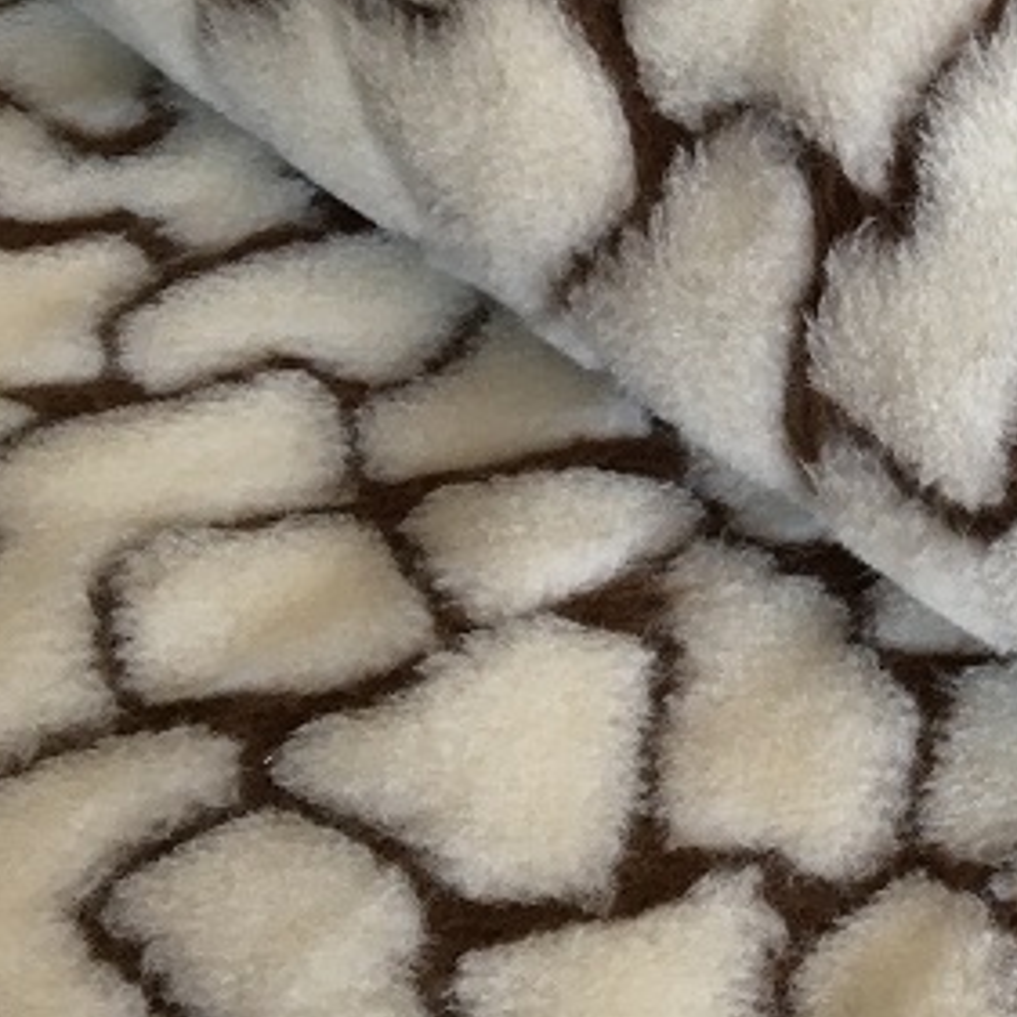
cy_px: 261
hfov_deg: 22.6
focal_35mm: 73
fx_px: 2426
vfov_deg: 23.4
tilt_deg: -52.7
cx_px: 1068
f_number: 2.2
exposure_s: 1/33
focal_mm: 4.15
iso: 32
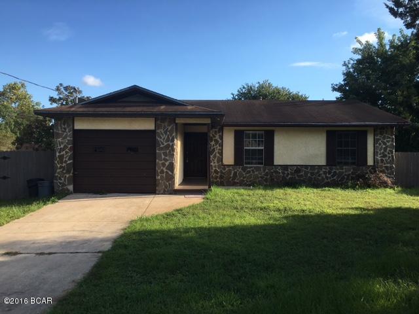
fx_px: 351
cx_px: 210
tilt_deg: +1.6
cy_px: 157
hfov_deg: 61.7
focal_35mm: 29
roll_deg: -0.2
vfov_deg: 48.2
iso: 25
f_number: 2.2
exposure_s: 1/810
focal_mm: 4.15
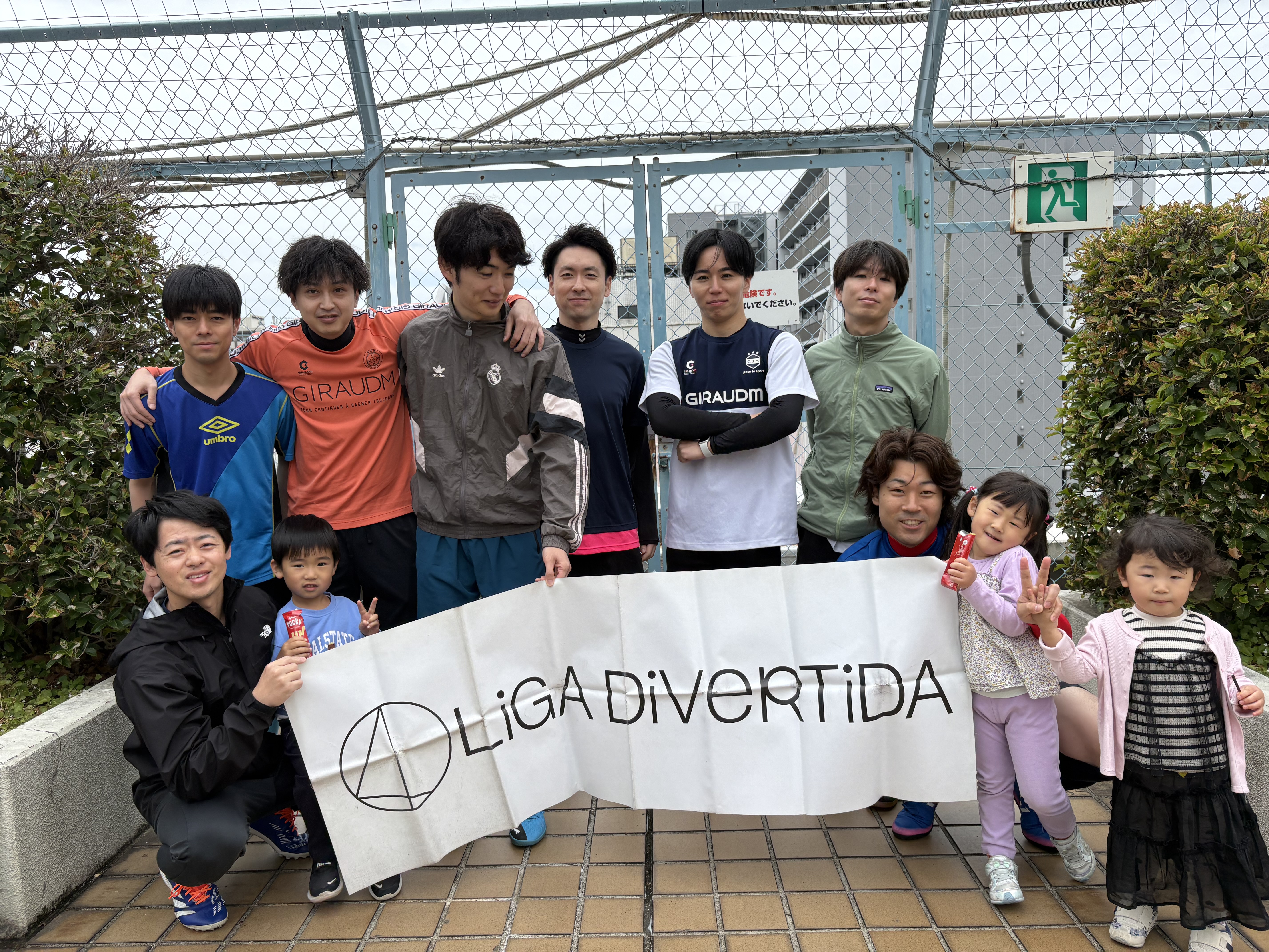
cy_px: 476
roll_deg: +2.3
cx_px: 634
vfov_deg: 53.1
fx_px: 953
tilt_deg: -6.4
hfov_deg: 67.3
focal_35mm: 26
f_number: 1.6
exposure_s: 1/2747
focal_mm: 5.96
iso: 50
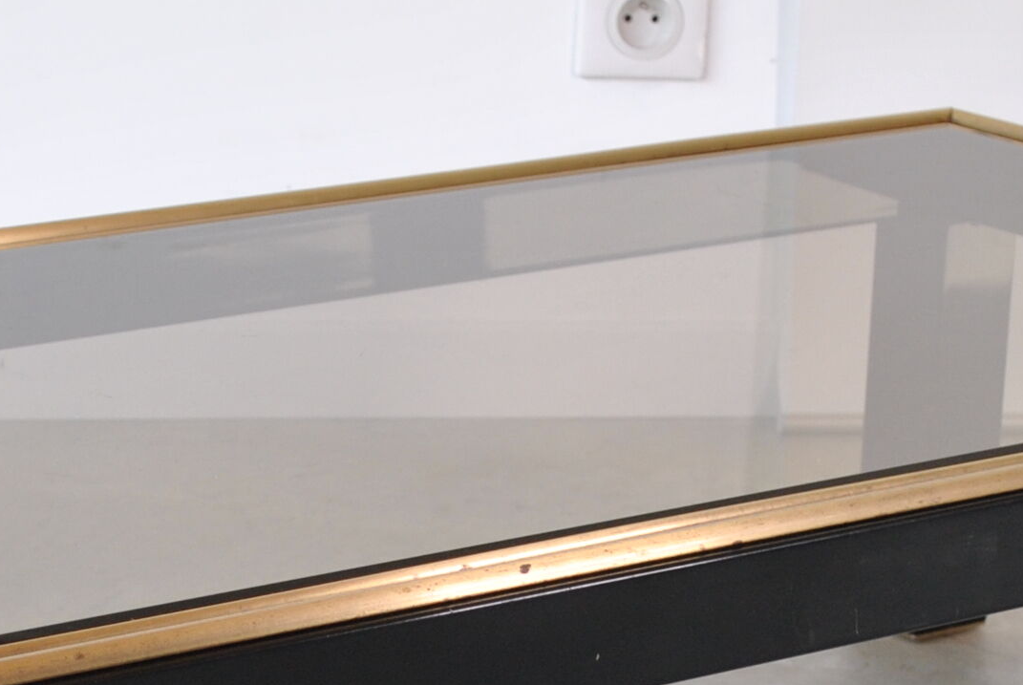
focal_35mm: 141
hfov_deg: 14.5
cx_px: 326
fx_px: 4012
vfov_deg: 9.7
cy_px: 695
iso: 200
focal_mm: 26
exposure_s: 1/80
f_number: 4.2
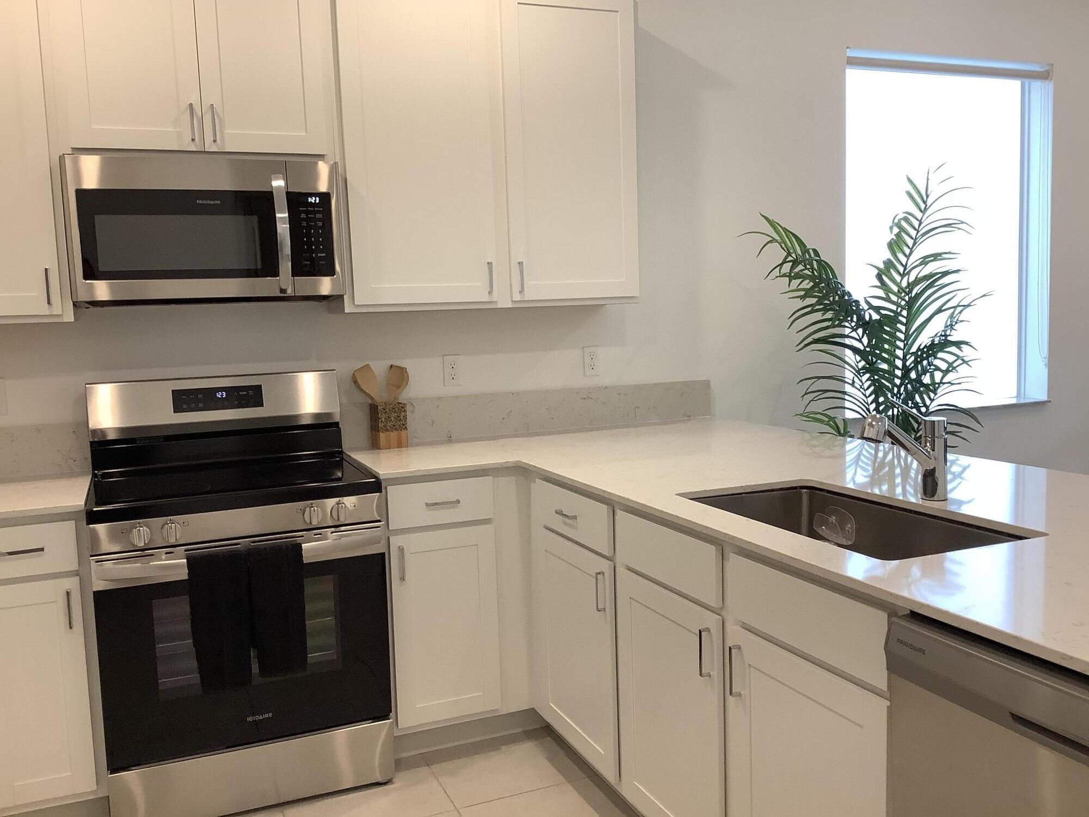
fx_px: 975
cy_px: 408
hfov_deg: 58.4
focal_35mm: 31
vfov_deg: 45.4
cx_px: 544
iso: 80
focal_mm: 3.3
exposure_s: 1/50
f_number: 2.4
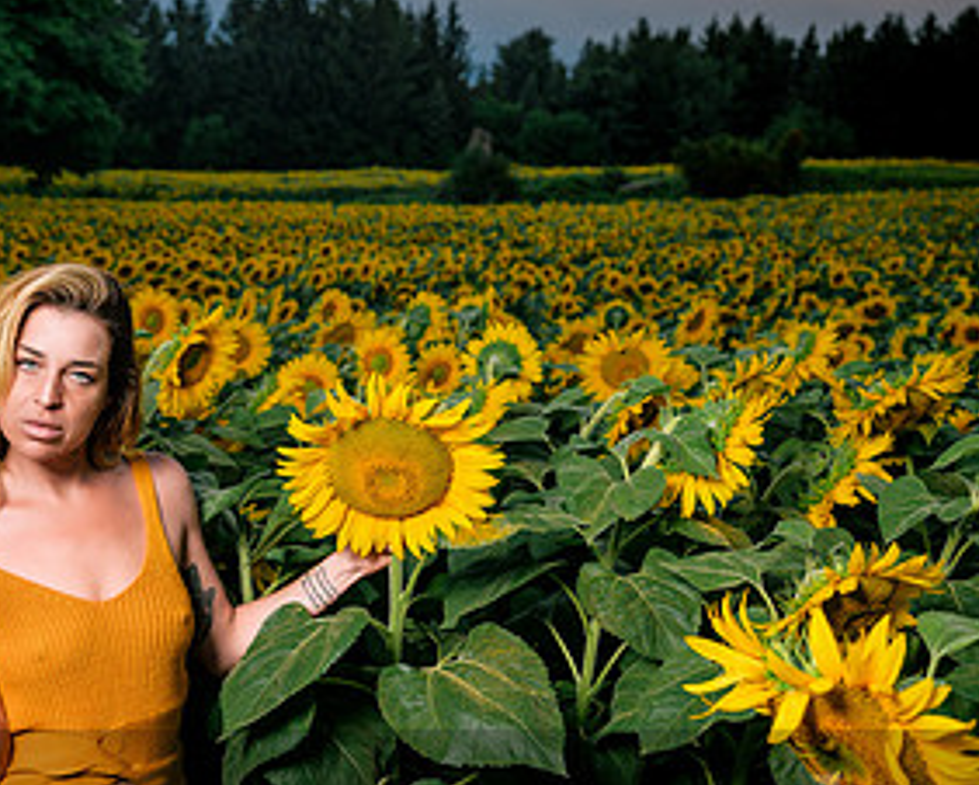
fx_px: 1363
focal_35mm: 47
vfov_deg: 32.1
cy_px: 385
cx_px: 295
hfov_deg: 38.9
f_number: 3.2
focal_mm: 24
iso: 64
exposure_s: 1/50
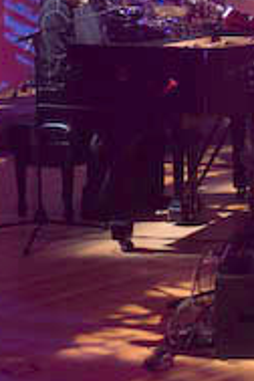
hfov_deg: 10.7
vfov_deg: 15.8
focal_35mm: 127
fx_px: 1344
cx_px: 254
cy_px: -16
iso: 800
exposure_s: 1/60
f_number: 2.8
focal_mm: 40
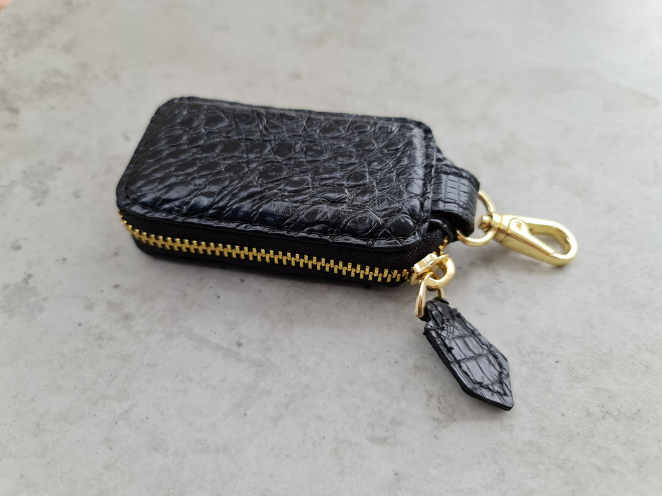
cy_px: 248
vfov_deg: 54.9
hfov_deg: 69.4
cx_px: 331
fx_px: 478
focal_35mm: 25
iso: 50
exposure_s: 1/100
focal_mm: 7
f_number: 1.8
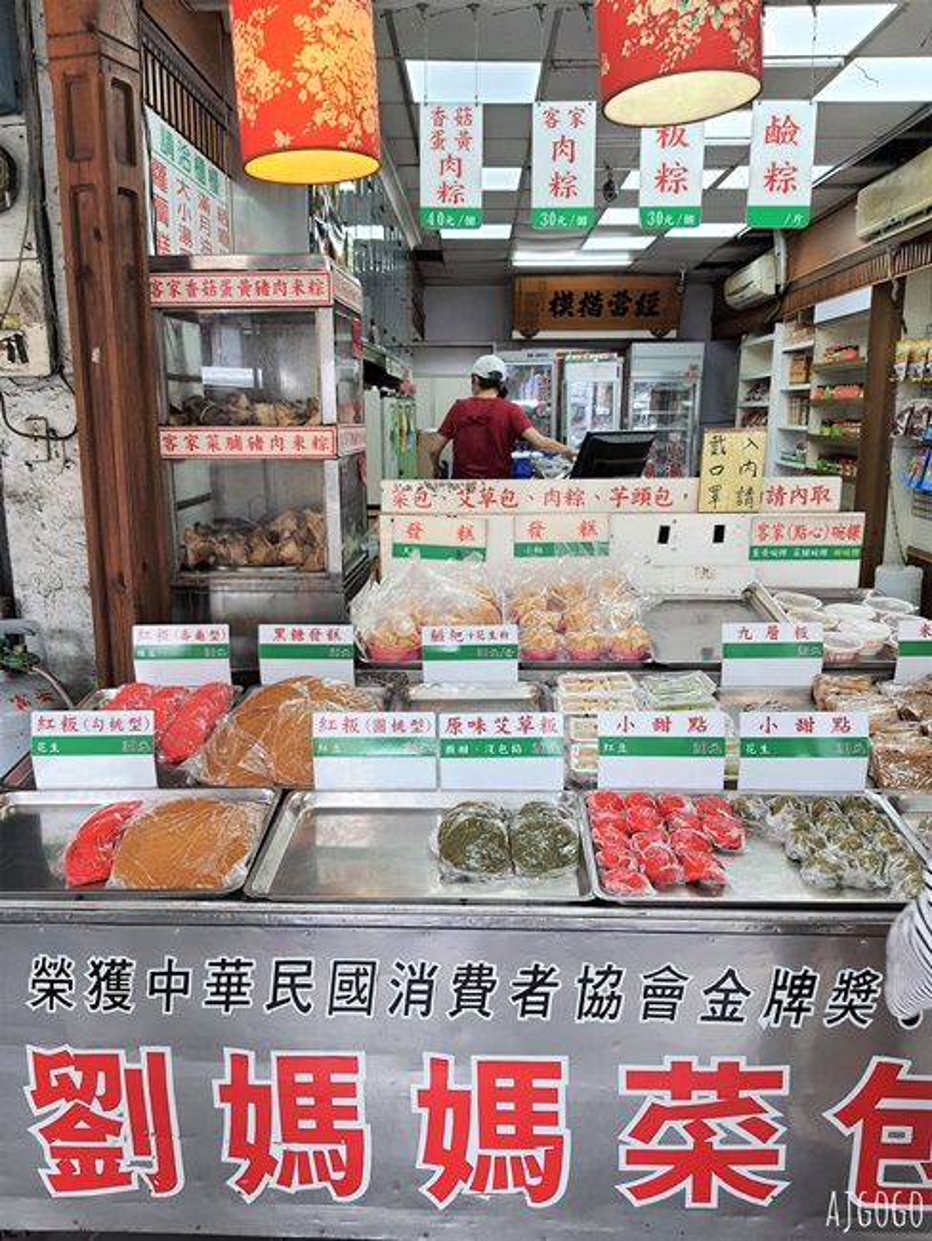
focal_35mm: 26
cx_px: 466
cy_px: 620
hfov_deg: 53.1
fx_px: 933
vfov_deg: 67.3
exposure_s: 1/120
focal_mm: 4.32
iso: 64
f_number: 1.7
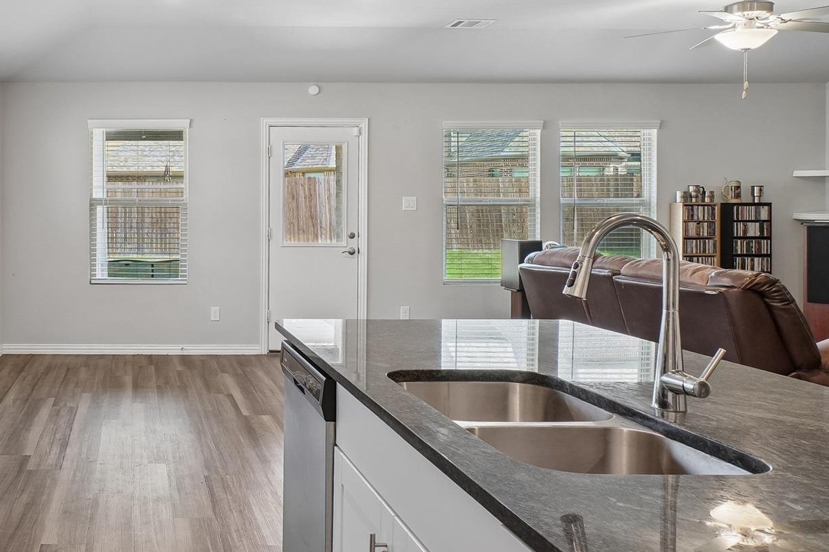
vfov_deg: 43.4
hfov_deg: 56.4
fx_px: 691
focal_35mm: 30
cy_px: 219
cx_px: 141
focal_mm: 12
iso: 400
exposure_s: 1/25
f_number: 8
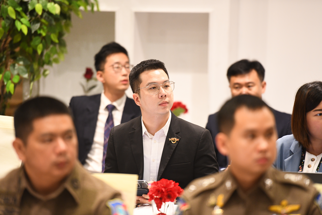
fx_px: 1789
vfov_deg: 6.9
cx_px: 161
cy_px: 108
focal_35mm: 200
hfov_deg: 10.3
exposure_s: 1/100
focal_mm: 200
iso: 2500
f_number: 2.8
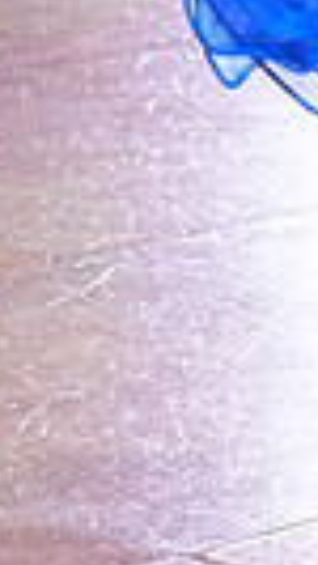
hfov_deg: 3.7
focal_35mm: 321
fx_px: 4803
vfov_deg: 6.5
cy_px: -506
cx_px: 697
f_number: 5
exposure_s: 1/400
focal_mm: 70
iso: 8000
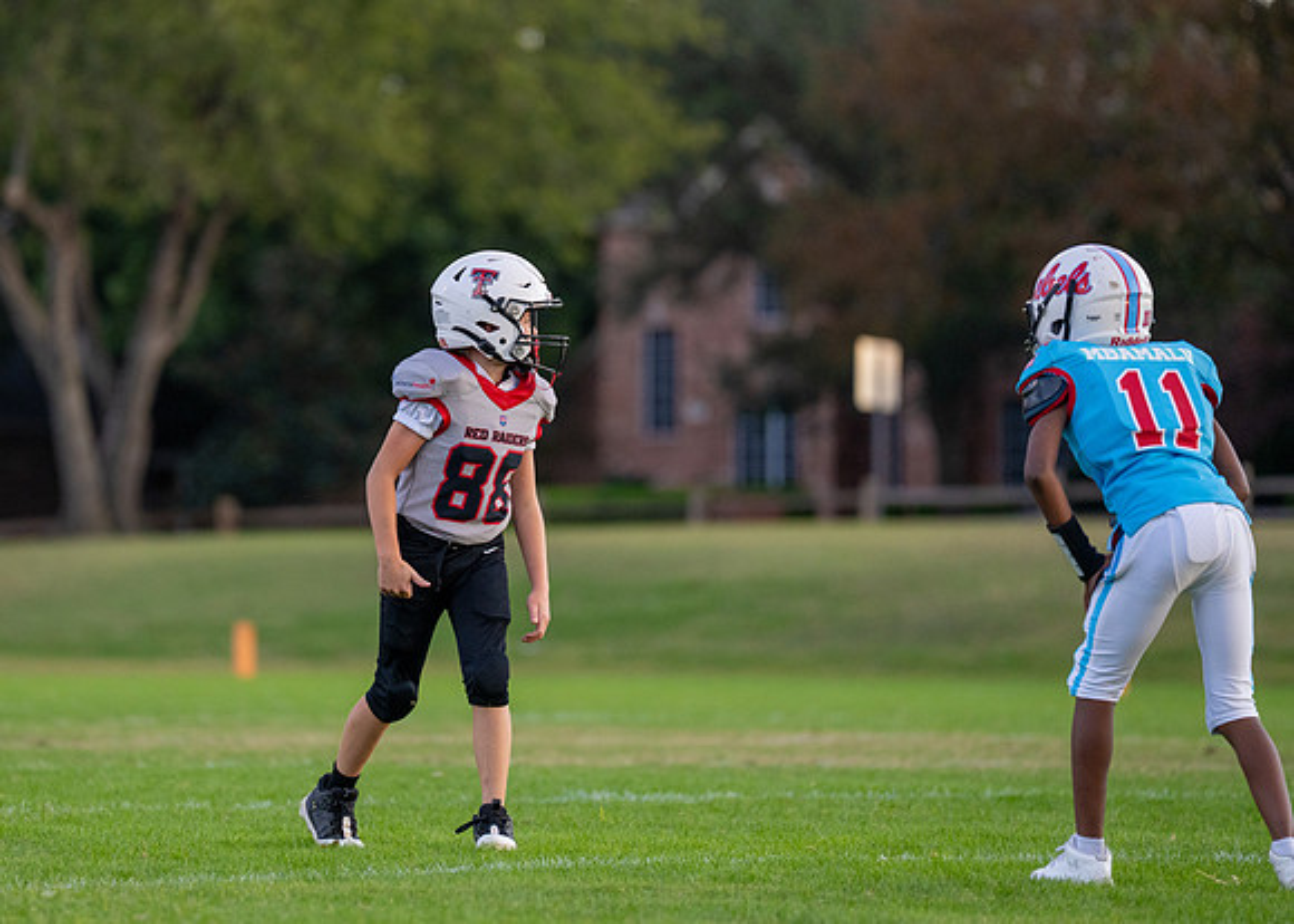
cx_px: 432
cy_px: 364
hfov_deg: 7.7
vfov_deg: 5.5
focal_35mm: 263
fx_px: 9669
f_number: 2.8
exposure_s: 1/1600
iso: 1000
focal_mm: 200
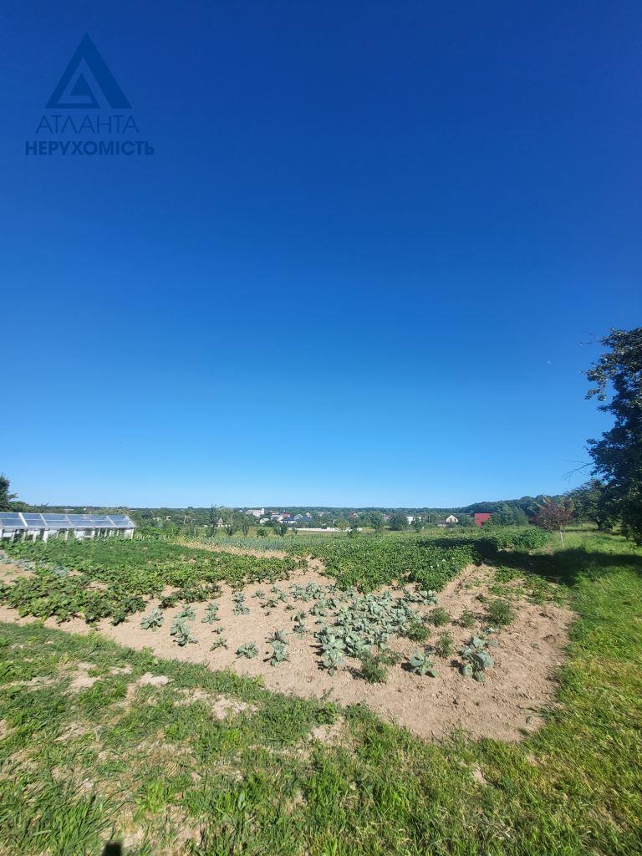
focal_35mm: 13
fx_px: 321
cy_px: 428
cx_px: 321
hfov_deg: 89.9
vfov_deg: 106.2
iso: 32
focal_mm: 1.74
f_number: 2.2
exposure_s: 1/924
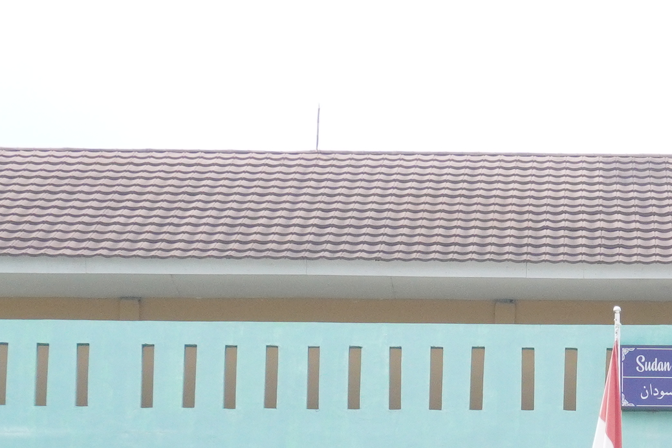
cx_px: 694
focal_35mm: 196
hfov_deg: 10.4
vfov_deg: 6.9
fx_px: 3659
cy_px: 618
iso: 800
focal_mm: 32
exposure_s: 1/640
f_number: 10
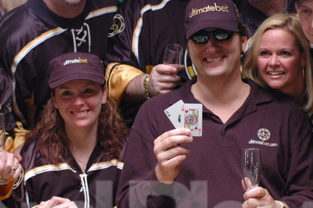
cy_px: 90
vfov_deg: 13.0
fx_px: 912
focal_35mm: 105
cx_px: 206
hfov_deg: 19.4
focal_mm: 35
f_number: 2.8
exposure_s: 1/100
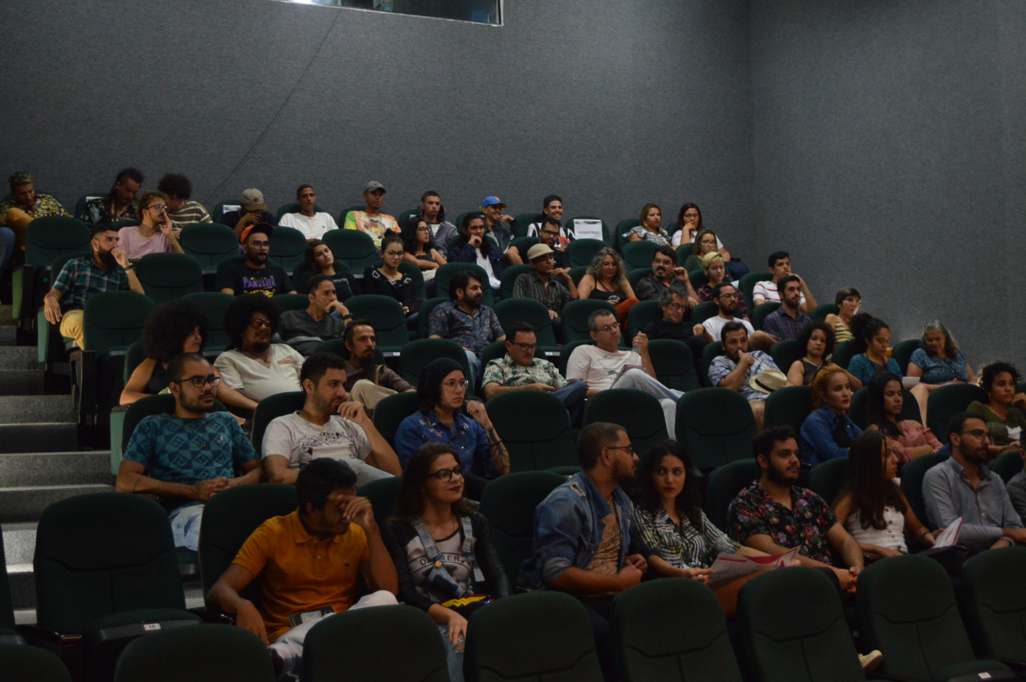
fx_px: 1595
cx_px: 661
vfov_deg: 24.0
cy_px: 226
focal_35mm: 56
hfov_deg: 35.4
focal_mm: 26
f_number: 4
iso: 1250
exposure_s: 1/15
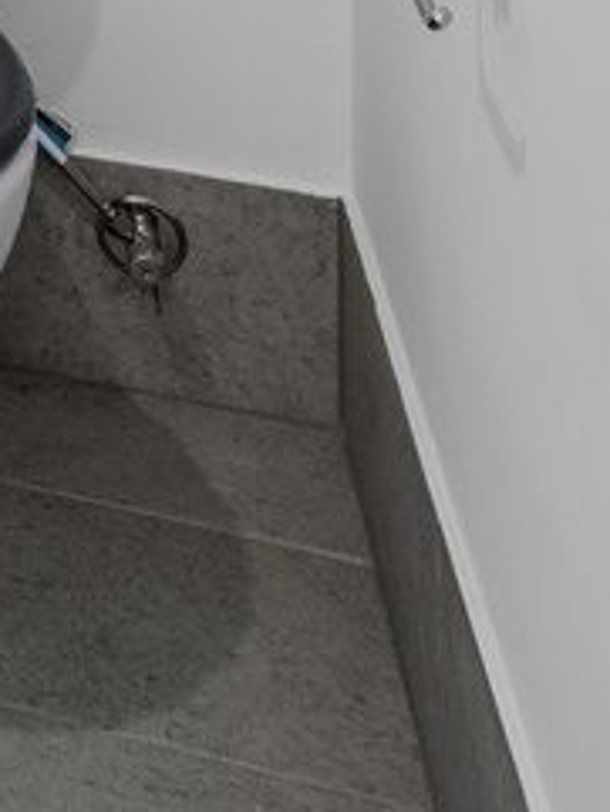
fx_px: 2394
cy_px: -945
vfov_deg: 14.7
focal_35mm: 102
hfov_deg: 10.8
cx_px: -1119
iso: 200
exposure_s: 1/3
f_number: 8
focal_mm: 16
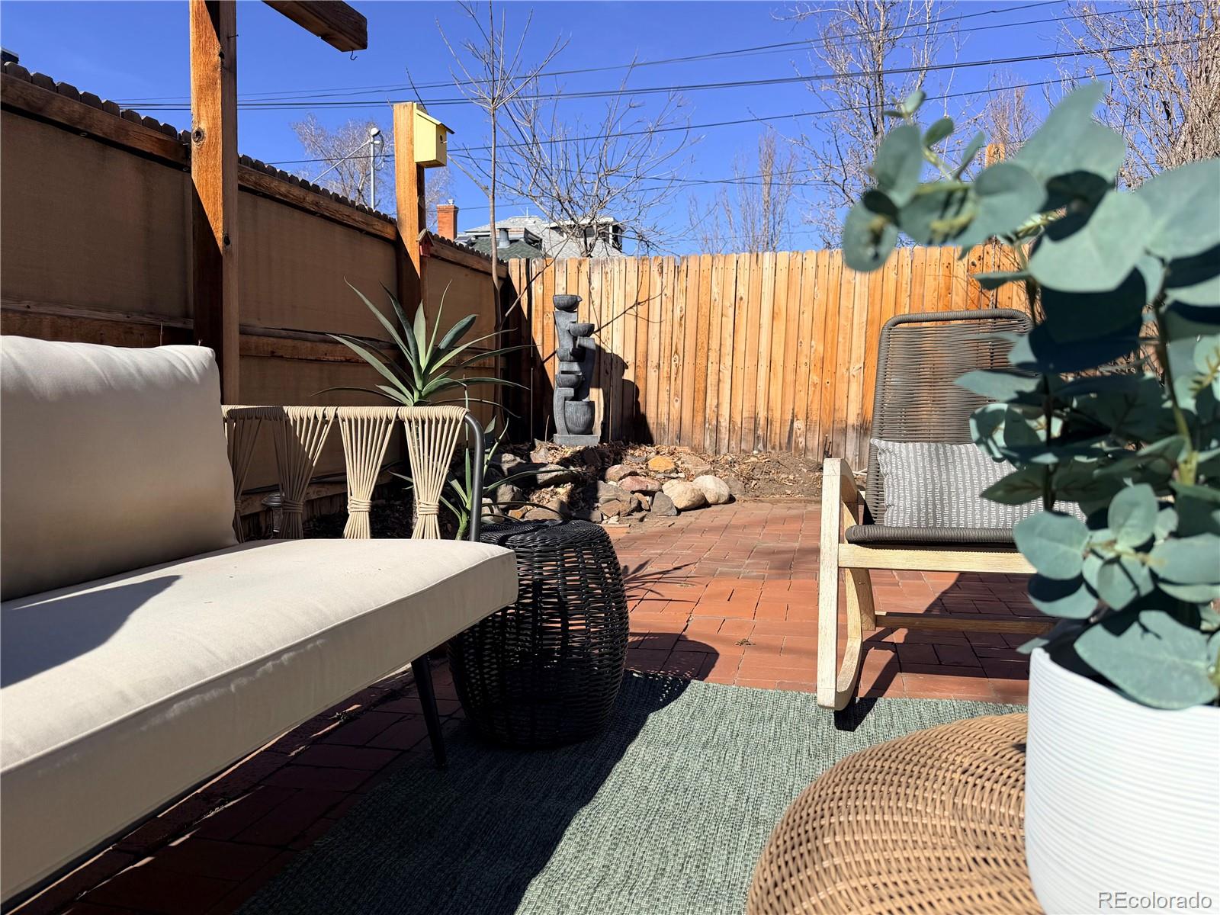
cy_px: 458
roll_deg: -0.5
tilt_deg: -4.0
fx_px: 846
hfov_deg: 71.6
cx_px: 610
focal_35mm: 24
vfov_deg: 56.8
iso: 80
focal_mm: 6.76
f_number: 1.78
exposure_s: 1/5319
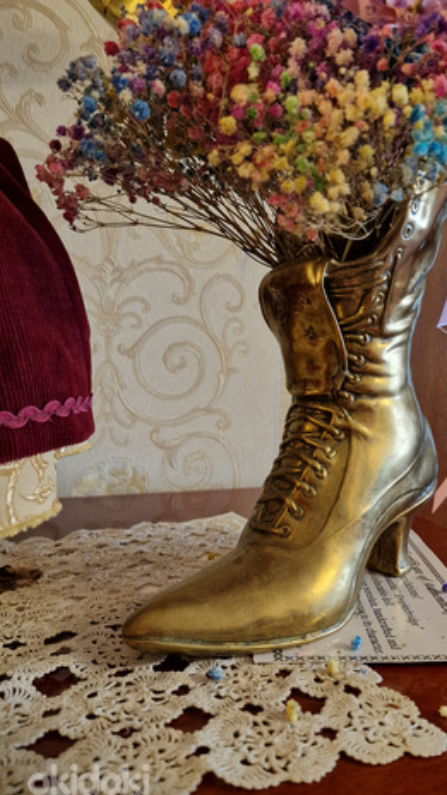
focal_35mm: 27
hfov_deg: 42.3
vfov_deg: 69.8
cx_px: 301
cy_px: 411
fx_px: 569
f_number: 1.8
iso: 640
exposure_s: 1/33
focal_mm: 6.4
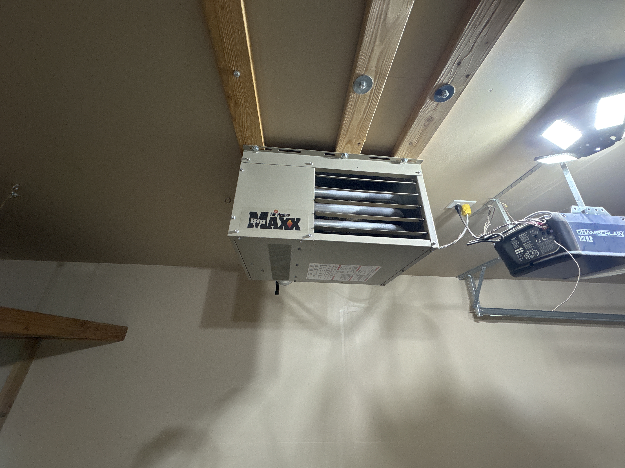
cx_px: 312
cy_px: 234
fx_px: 253
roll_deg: -0.8
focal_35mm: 14
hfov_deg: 102.1
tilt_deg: +27.5
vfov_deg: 85.7
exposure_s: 1/60
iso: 250
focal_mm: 2.22
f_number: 2.2
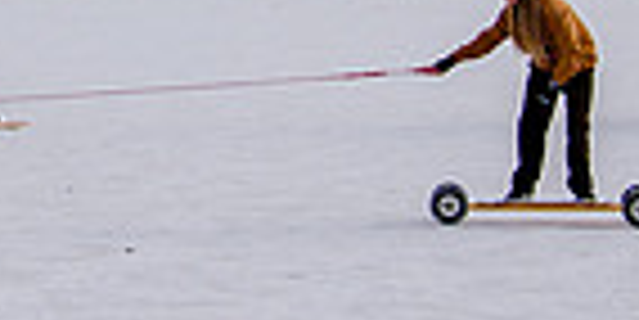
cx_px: -158
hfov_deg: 11.1
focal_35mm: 195
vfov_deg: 5.6
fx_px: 3220
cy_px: -248
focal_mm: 31
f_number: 4
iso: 200
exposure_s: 1/3200
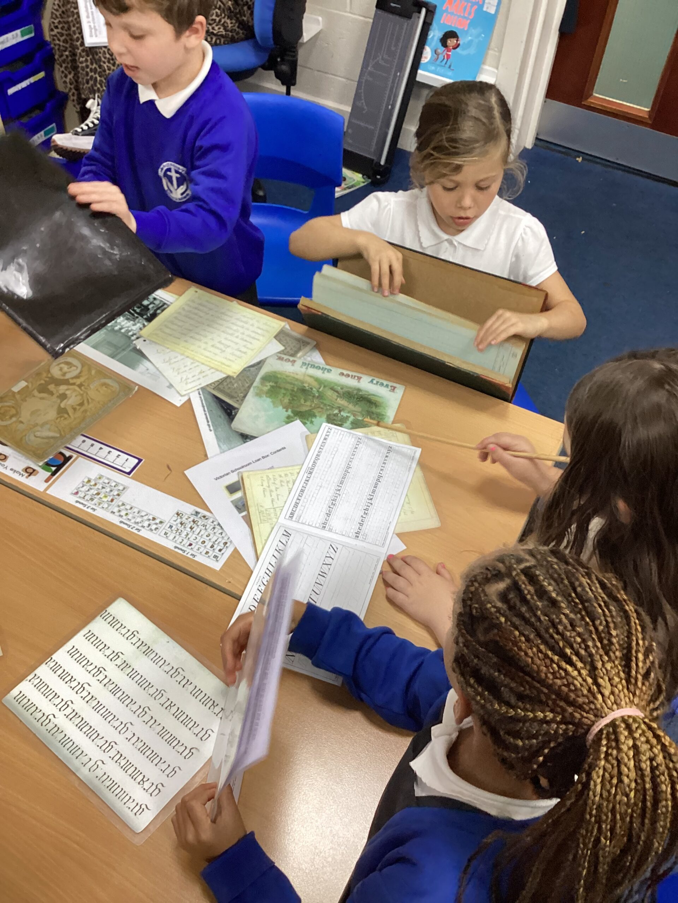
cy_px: 452
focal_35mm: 31
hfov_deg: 45.4
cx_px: 339
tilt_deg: -49.7
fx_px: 810
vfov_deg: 58.4
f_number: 2.4
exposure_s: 1/50
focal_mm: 3.3
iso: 125
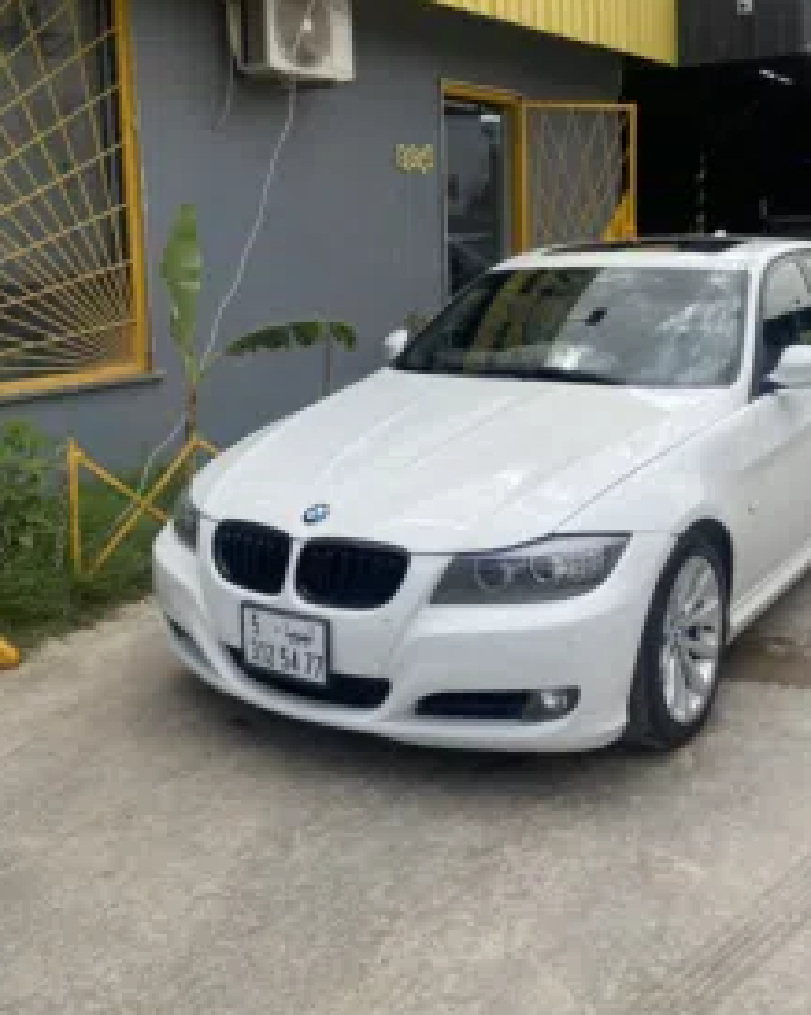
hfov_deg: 39.9
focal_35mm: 37
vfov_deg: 48.6
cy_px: 382
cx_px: 485
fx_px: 1111
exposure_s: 1/1996
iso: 32
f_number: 1.8
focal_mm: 4.25
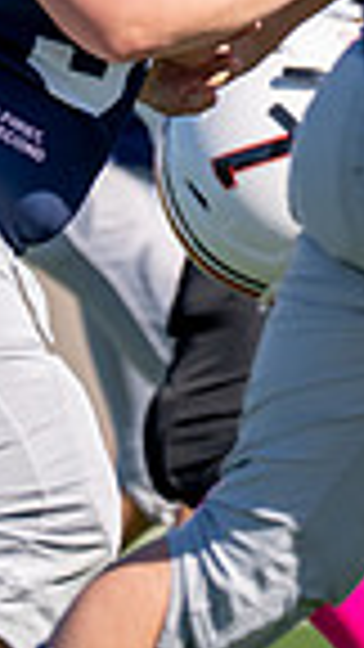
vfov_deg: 1.8
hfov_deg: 1.0
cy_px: 31
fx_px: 20899
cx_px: 537
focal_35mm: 1218
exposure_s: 1/4000
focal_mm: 200
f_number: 2.8
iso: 160
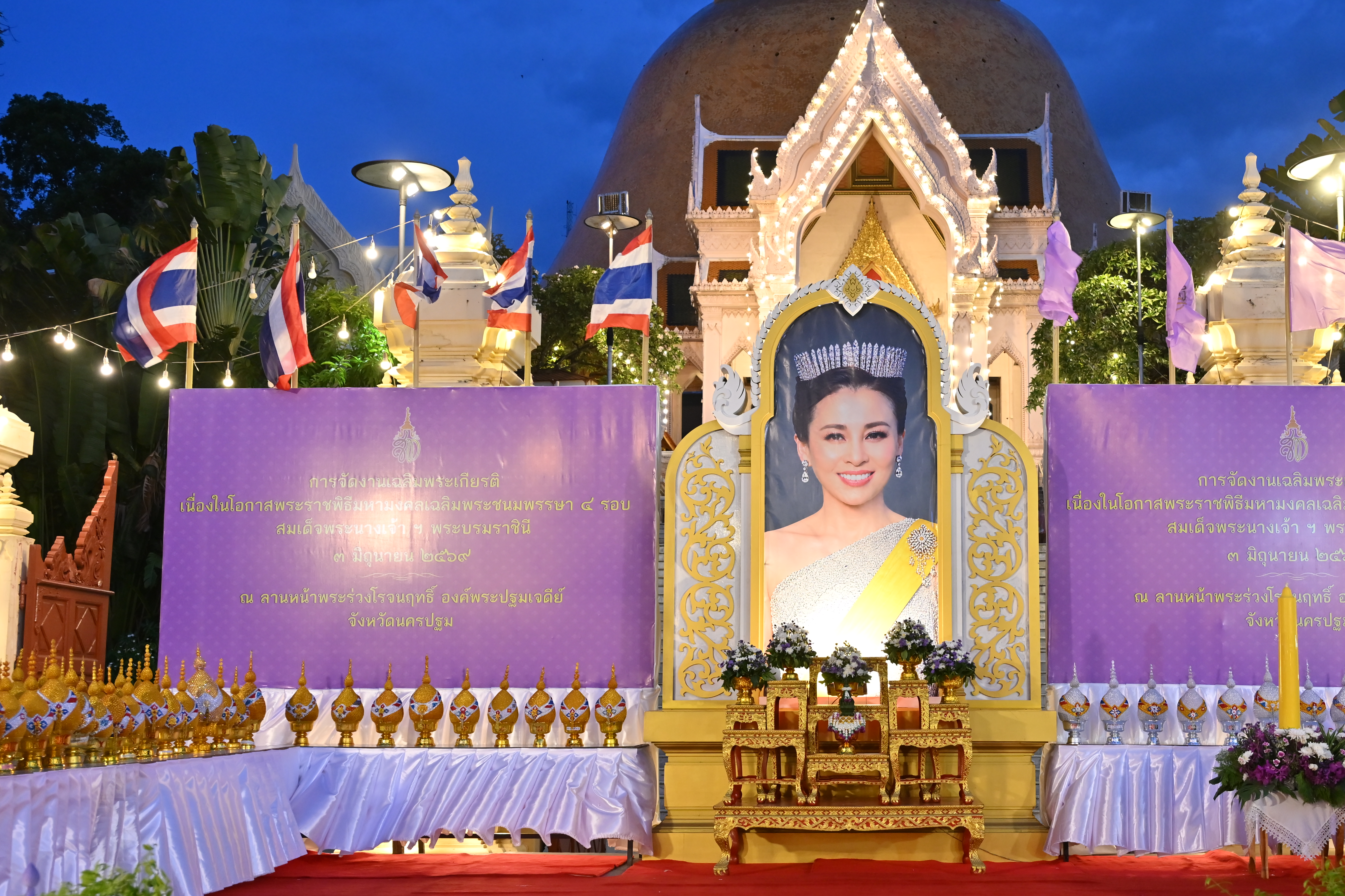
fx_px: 1644
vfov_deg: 30.5
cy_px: 470
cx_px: 842
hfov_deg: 44.1
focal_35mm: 44
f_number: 4
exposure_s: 1/200
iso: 1250
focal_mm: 35
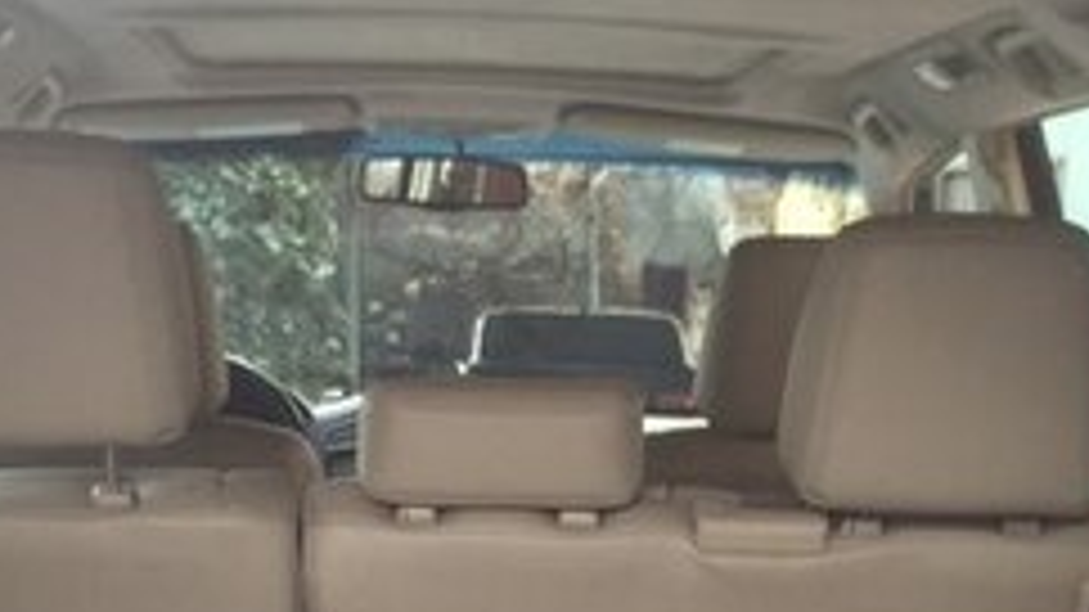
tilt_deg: -11.9
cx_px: 598
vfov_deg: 13.2
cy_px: 929
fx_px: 2483
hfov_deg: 24.7
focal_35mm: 86
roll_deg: -2.0
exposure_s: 1/50
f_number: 2.2
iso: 40
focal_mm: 4.15
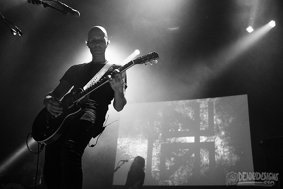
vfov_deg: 34.5
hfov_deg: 49.9
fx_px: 304
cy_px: 85
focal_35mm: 39
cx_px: 143
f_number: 3.2
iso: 3200
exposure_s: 1/100
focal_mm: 35
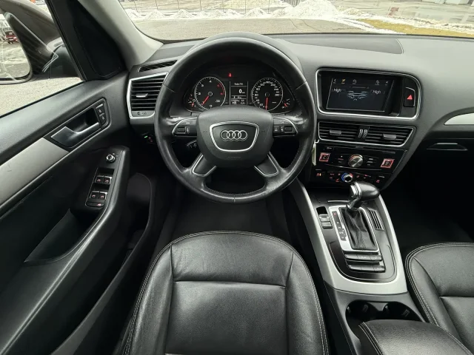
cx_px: 237
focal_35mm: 14
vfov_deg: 85.7
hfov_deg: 102.1
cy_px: 178
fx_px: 192
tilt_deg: -46.1
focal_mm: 2.22
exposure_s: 1/64
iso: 320
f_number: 2.2
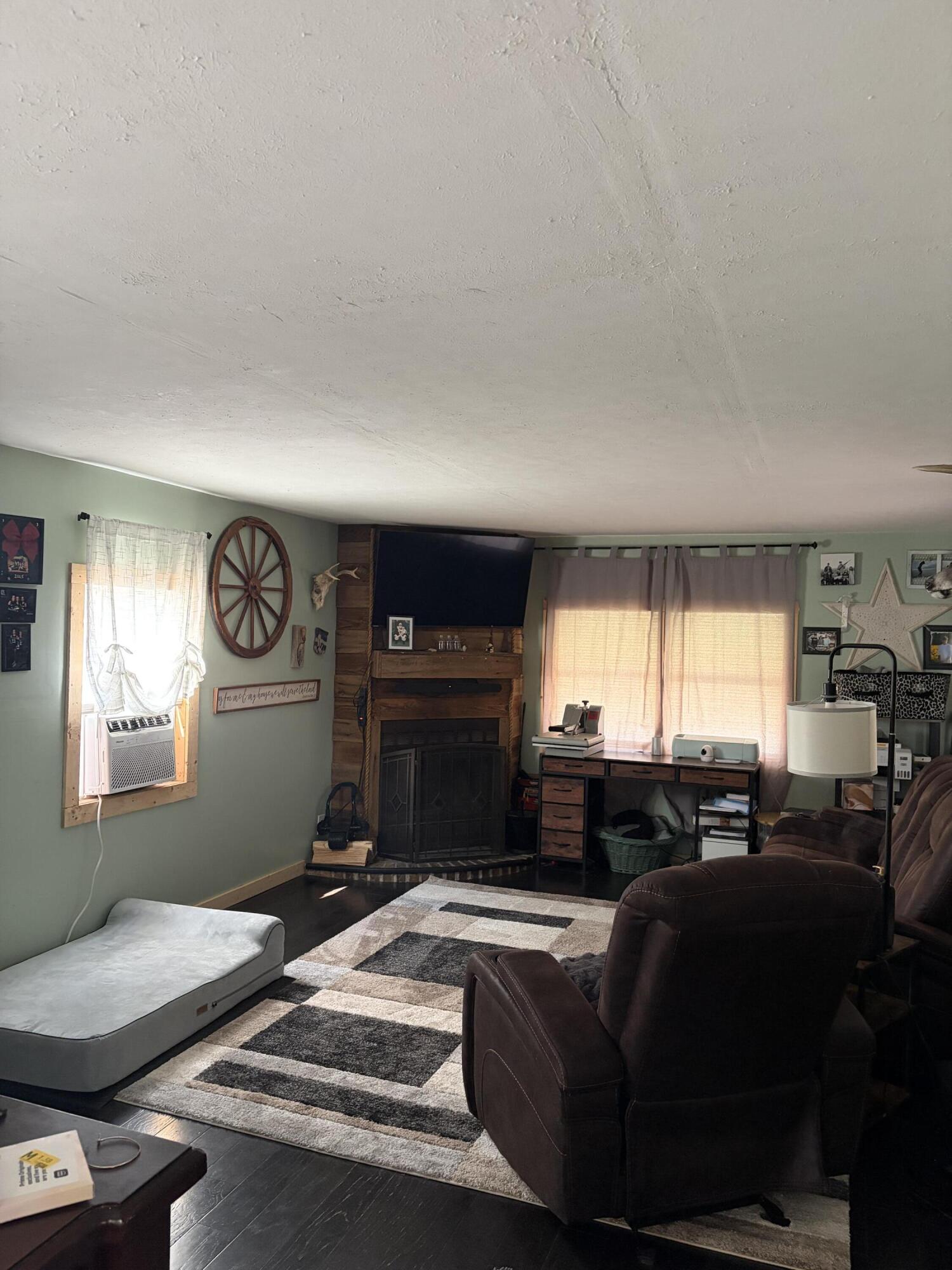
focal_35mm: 26
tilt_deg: -1.0
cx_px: 476
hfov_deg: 53.1
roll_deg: -1.2
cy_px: 635
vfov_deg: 67.3
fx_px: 953
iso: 400
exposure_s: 1/40
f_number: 1.6
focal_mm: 5.96
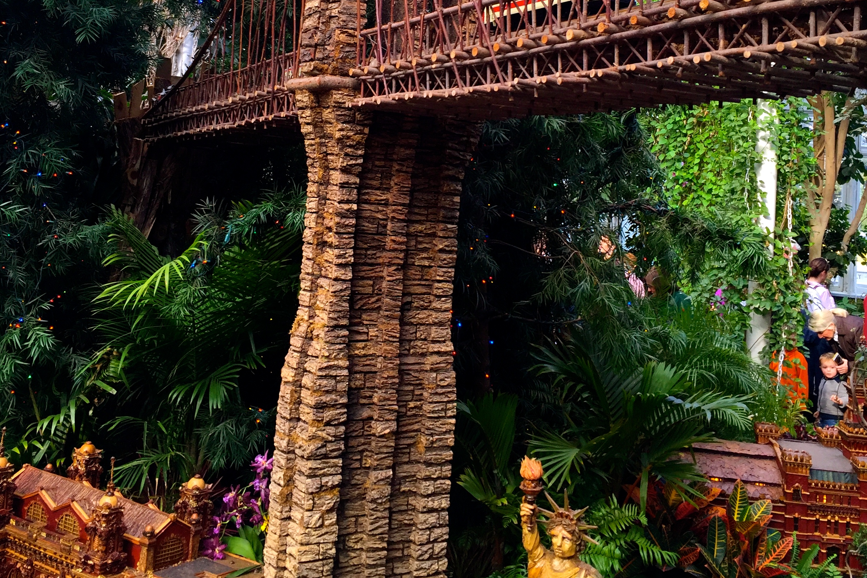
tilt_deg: +5.2
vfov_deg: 31.7
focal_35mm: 41
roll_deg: -4.1
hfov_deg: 47.4
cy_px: 109
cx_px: 426
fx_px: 987
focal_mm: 4.15
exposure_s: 1/120
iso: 40
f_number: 2.2
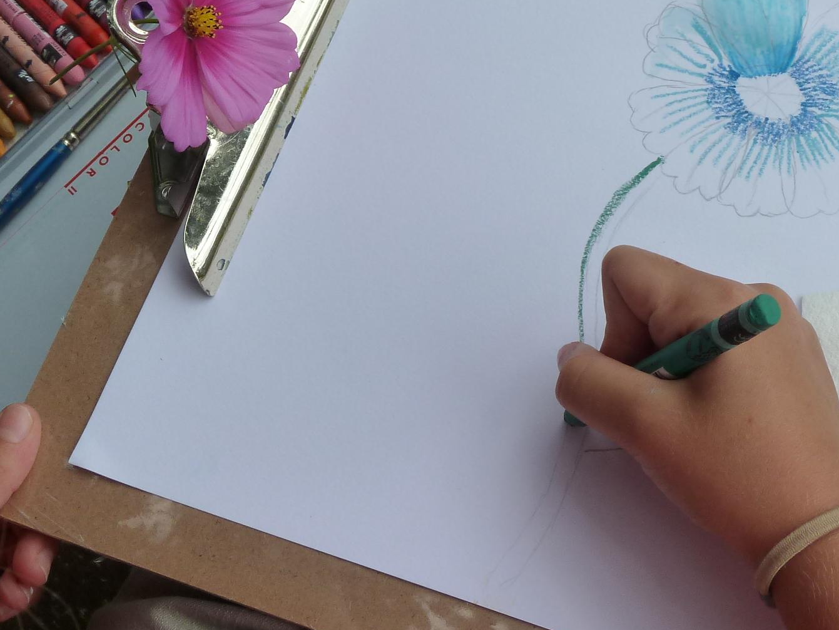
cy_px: 195
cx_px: 450
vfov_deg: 17.5
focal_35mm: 84
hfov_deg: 23.3
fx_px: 2036
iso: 125
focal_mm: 7.3
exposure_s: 1/400
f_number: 4.5
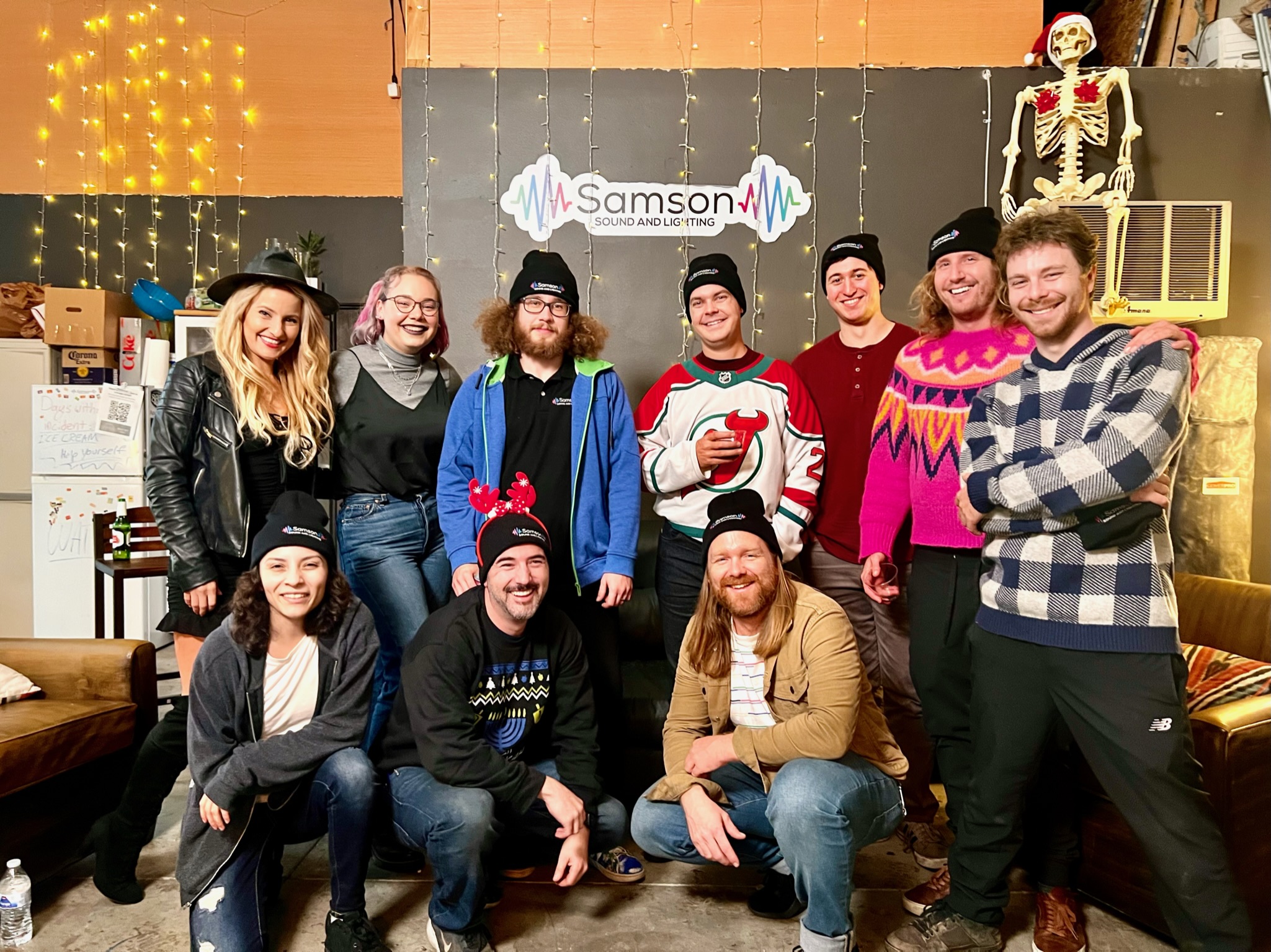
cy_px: 476
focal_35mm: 26
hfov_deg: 67.3
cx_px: 636
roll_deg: -0.1
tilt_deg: +0.7
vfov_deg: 53.0
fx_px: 954
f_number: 1.5
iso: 400
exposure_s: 1/40
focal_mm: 5.7
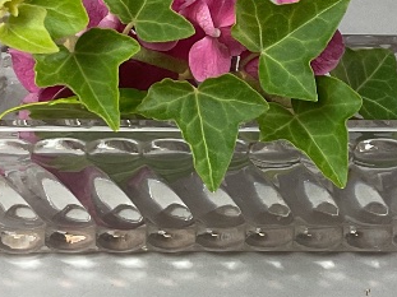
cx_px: 280
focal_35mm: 112
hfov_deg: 17.5
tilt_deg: -31.4
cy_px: -71
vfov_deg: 12.8
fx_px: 1284
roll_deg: -3.4
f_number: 1.8
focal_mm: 3
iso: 64
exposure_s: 1/100
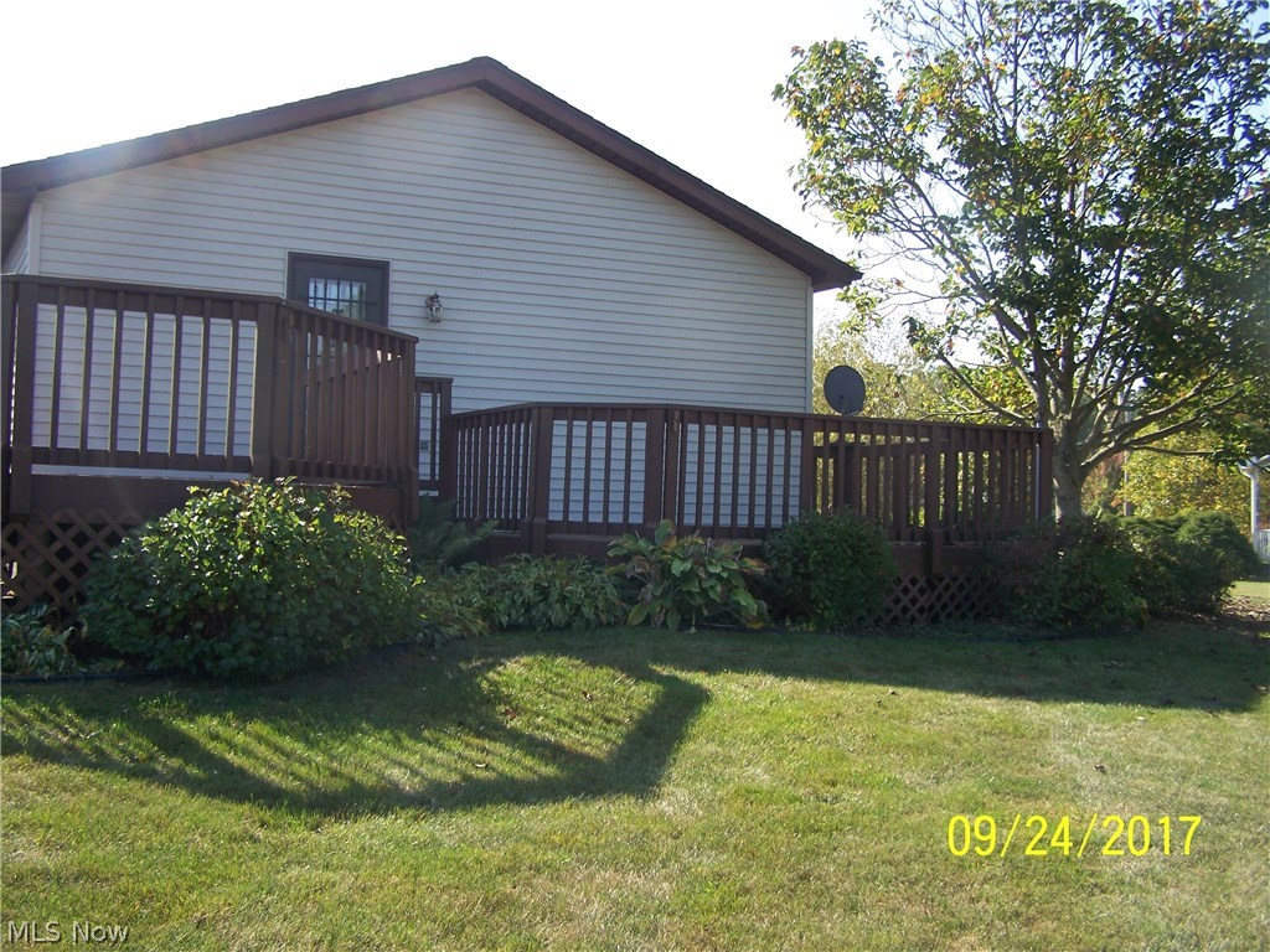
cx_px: 635
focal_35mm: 38
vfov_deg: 37.7
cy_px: 476
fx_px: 1394
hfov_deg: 49.0
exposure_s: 1/320
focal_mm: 6.3
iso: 64
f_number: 2.8
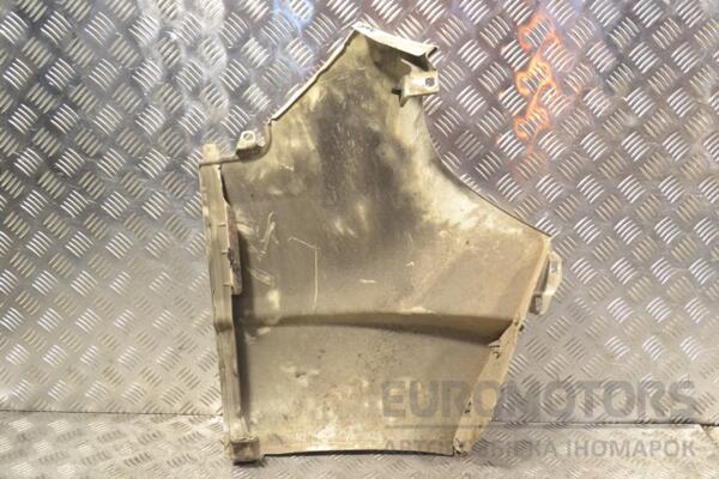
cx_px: 360
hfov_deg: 53.1
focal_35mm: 36
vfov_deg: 36.9
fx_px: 719
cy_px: 240
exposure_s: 1/250
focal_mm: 24
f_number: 8
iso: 3200
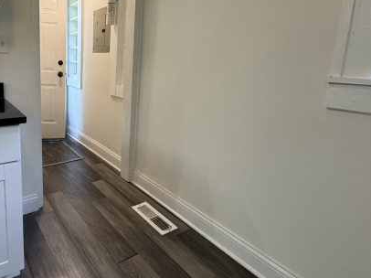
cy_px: 104
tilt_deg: -10.3
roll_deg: -1.4
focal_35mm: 23
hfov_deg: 69.6
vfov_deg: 58.1
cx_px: 97
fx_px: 246
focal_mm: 2.22
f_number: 2.2
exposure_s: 1/120
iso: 250
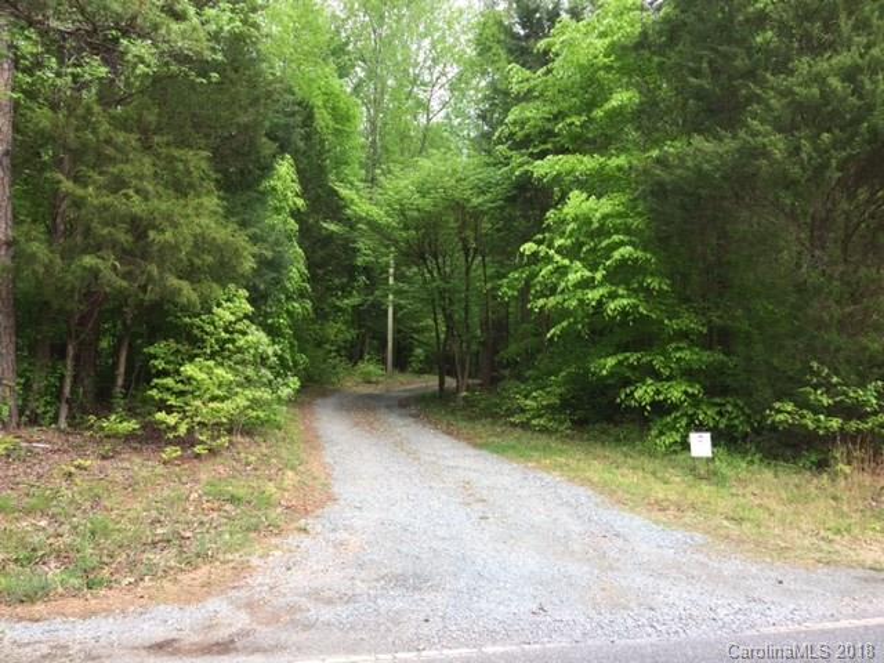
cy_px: 332
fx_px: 741
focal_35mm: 29
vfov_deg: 48.2
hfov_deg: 61.7
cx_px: 442
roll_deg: -1.2
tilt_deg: +4.6
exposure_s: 1/162
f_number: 2.2
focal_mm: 4.15
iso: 32
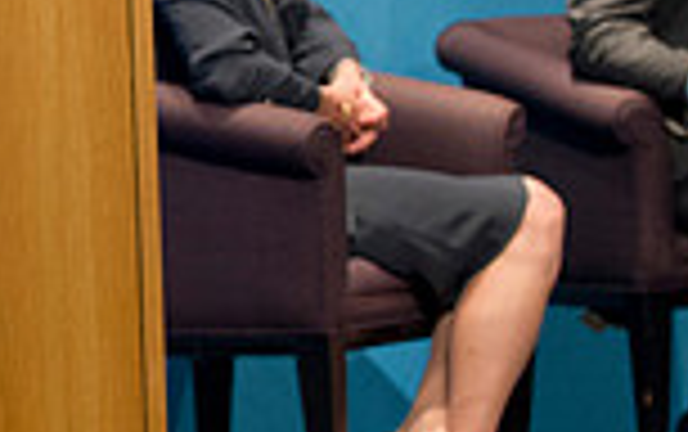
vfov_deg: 4.9
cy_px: -104
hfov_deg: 7.7
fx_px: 5068
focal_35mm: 270
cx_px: -171
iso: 2500
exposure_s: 1/125
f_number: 4
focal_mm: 70
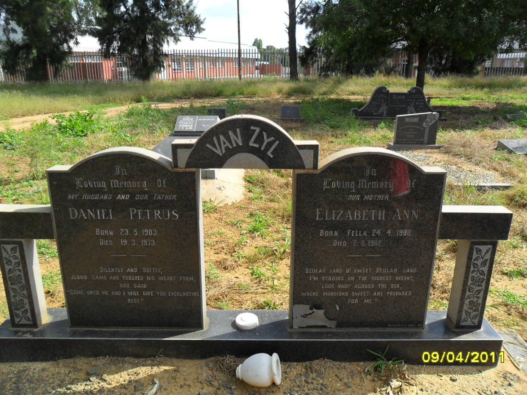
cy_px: 198
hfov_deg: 65.3
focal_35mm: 27
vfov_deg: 51.4
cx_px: 264
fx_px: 411
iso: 100
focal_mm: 4.9
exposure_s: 1/750
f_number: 3.5
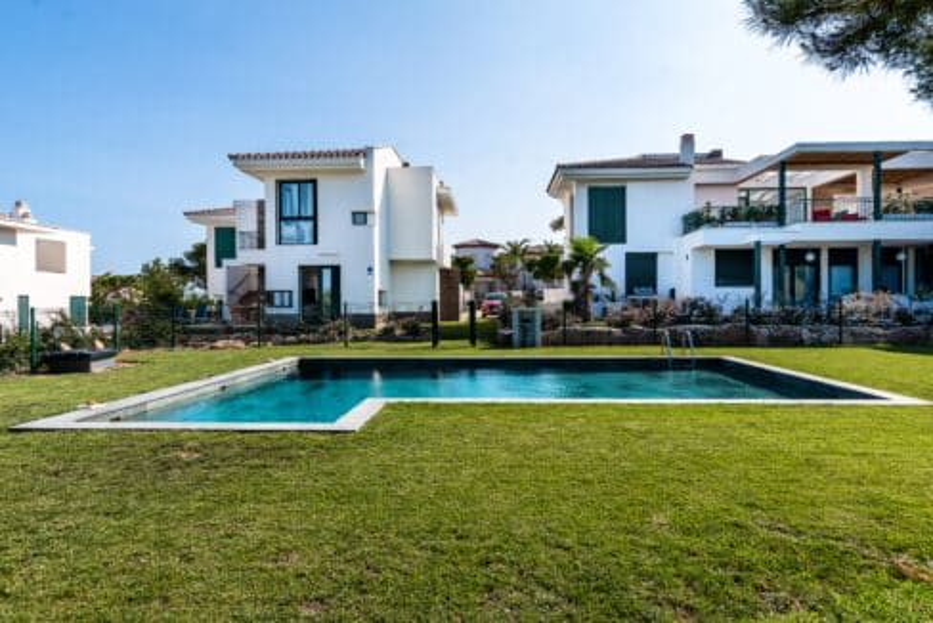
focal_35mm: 21
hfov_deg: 81.2
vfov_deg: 59.6
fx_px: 545
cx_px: 466
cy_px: 312
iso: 200
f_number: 9
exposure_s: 1/1000
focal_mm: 14
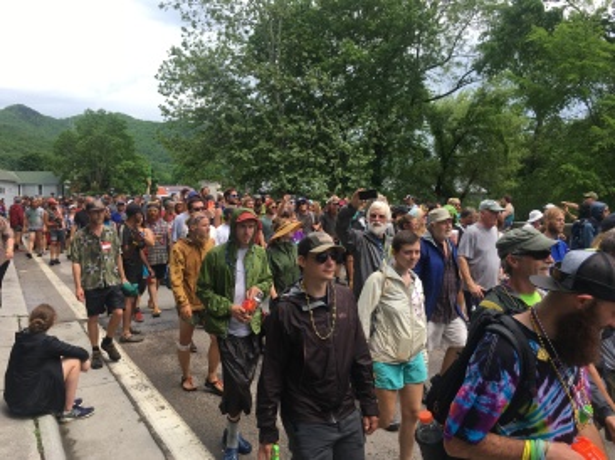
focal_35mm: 29
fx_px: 515
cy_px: 230
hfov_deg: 61.7
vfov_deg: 48.2
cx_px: 308
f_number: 2.2
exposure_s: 1/810
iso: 25
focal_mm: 4.15
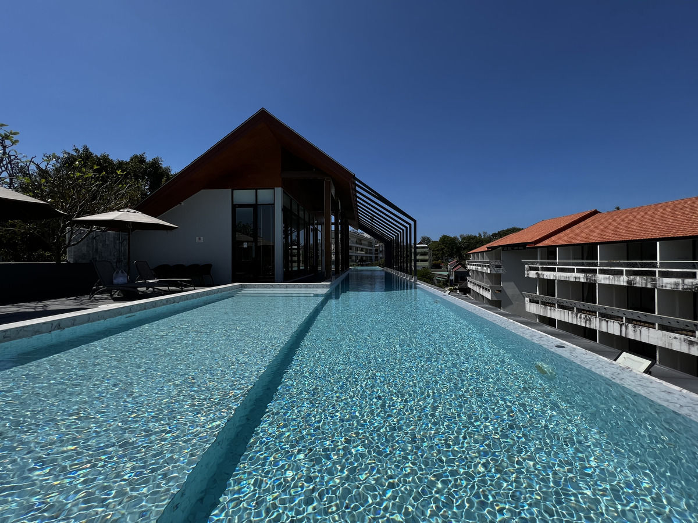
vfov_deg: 89.9
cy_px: 262
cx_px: 349
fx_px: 262
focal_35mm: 13
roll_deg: +0.6
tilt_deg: +0.2
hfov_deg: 106.2
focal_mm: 1.57
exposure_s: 1/2538
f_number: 1.8
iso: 32
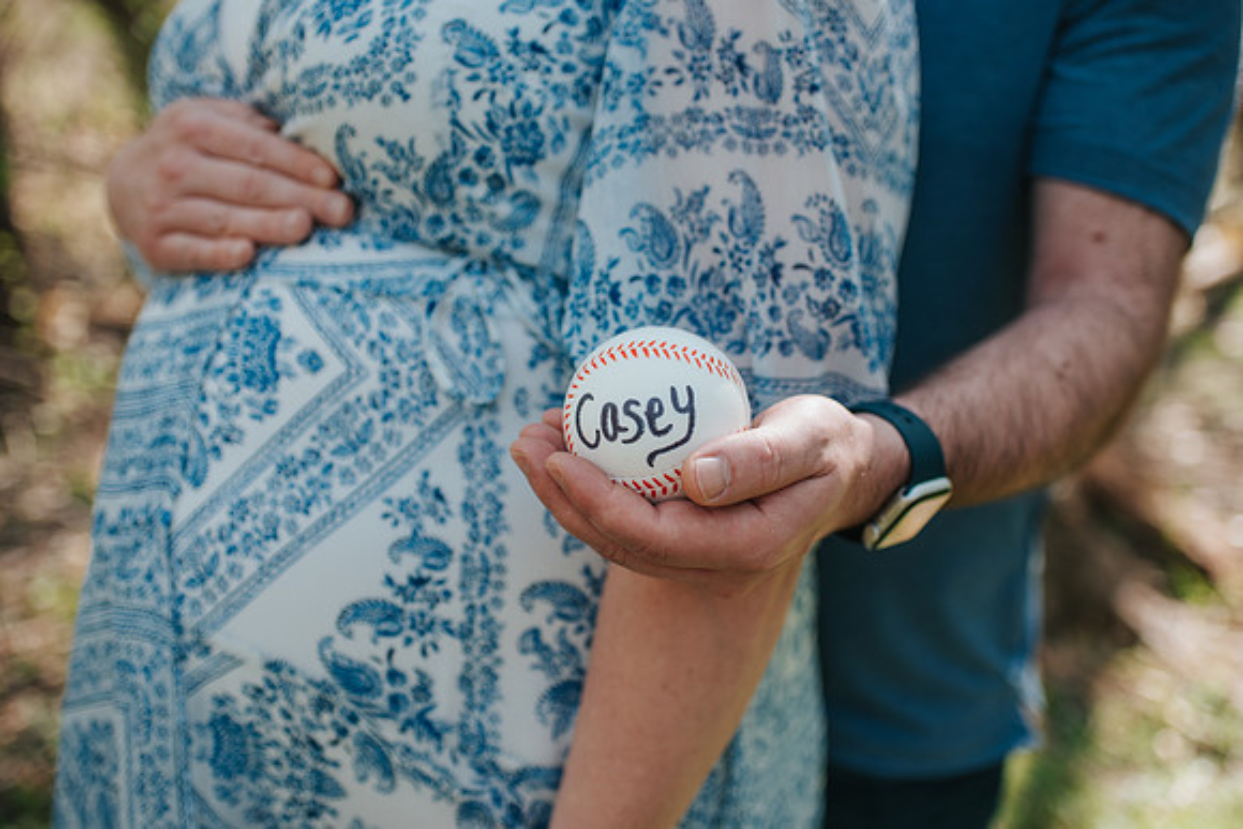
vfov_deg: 37.9
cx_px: 622
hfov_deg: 54.4
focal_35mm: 35
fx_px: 1209
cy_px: 414
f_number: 2.5
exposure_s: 1/1000
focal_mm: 35
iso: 320
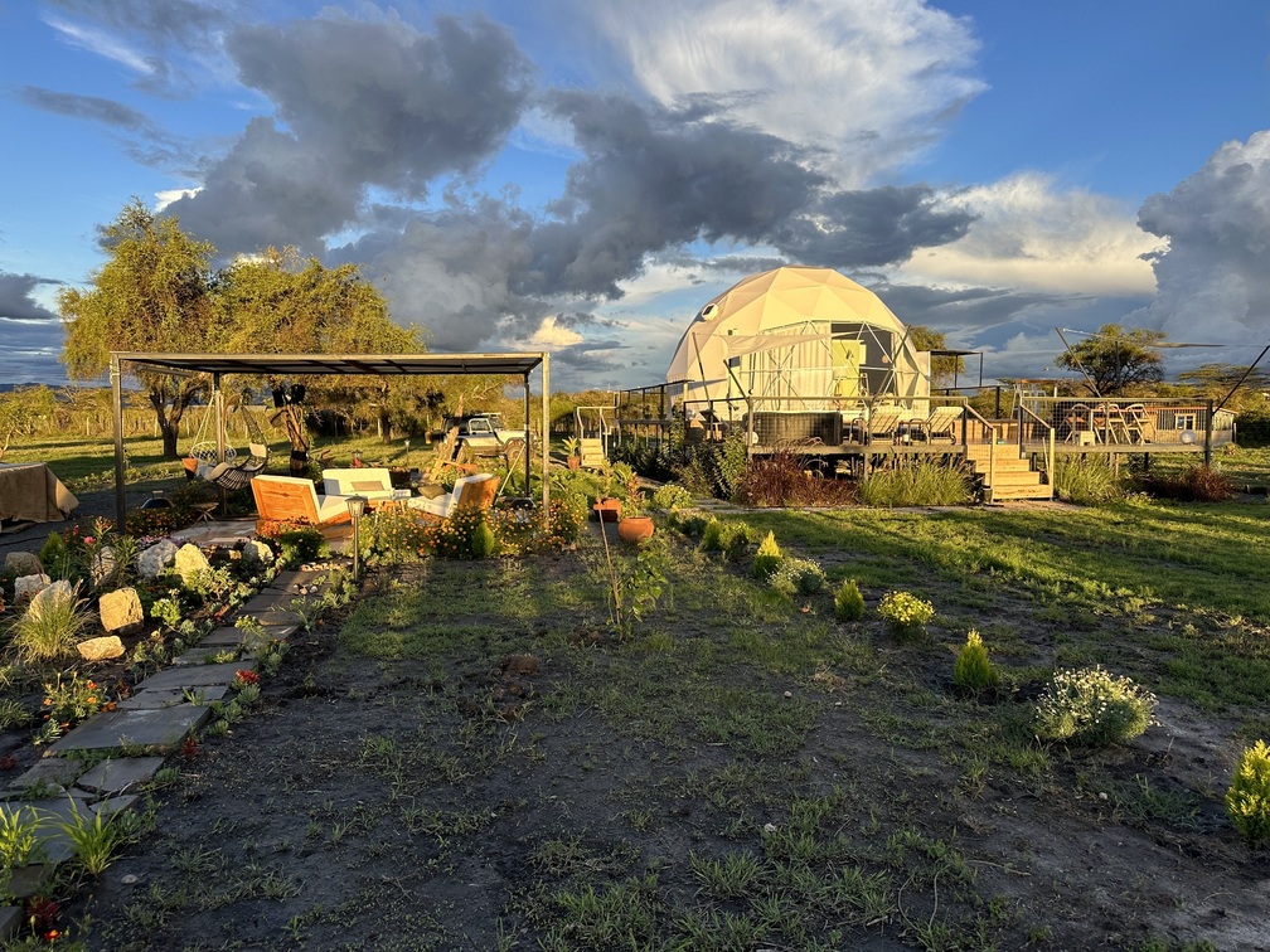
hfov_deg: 71.6
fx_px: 881
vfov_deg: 56.8
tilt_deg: -3.5
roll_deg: -1.6
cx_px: 635
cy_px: 476
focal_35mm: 24
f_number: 1.78
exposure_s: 1/756
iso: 80
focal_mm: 6.86
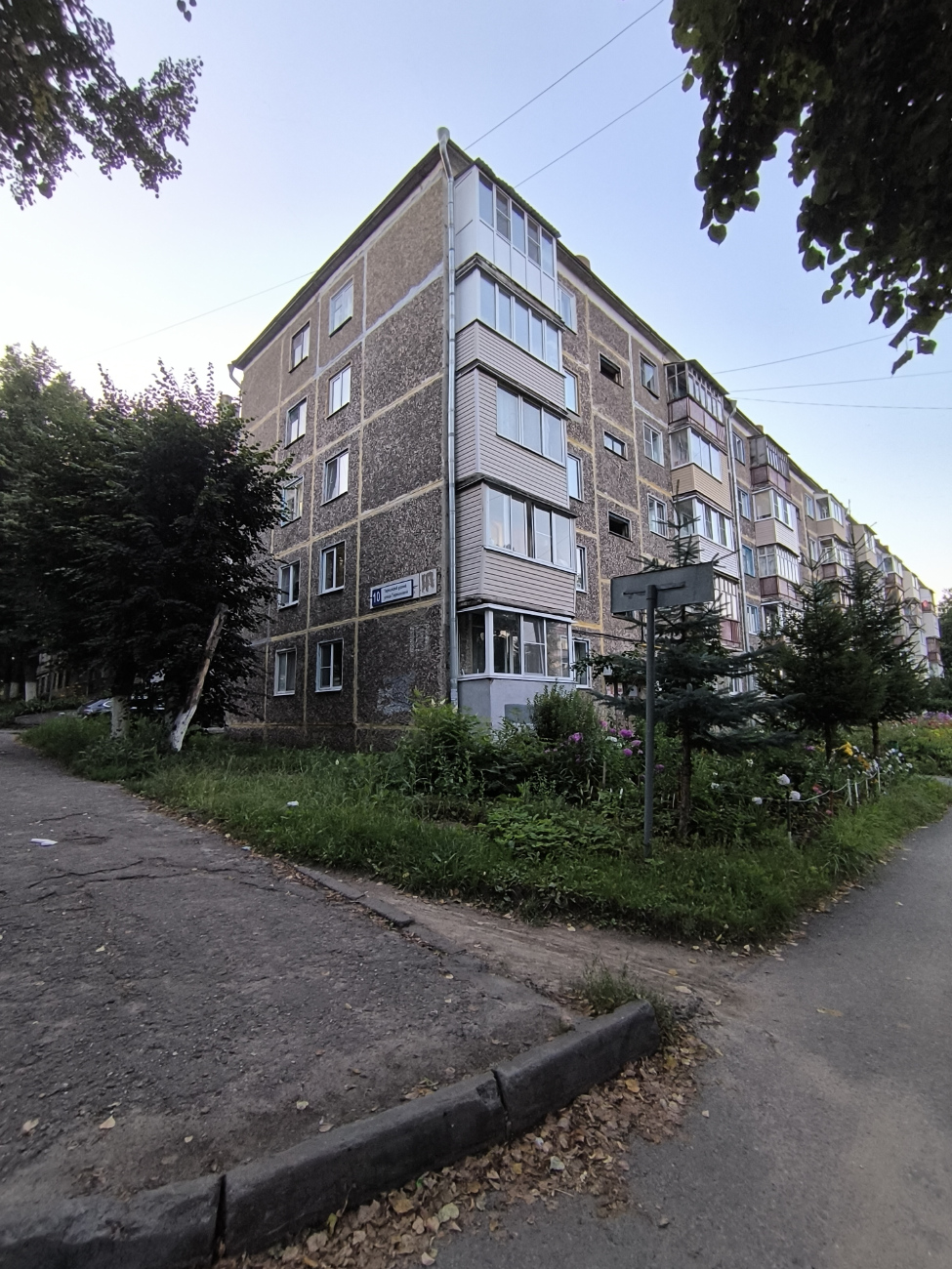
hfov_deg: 78.1
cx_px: 476
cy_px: 634
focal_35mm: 16
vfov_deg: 94.5
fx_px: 587
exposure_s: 1/50
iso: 200
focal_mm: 1.65
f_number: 2.2
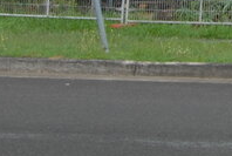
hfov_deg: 10.2
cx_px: 504
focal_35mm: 182
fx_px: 1176
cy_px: -178
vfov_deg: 7.2
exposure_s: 1/60
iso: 200
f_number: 16
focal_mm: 24
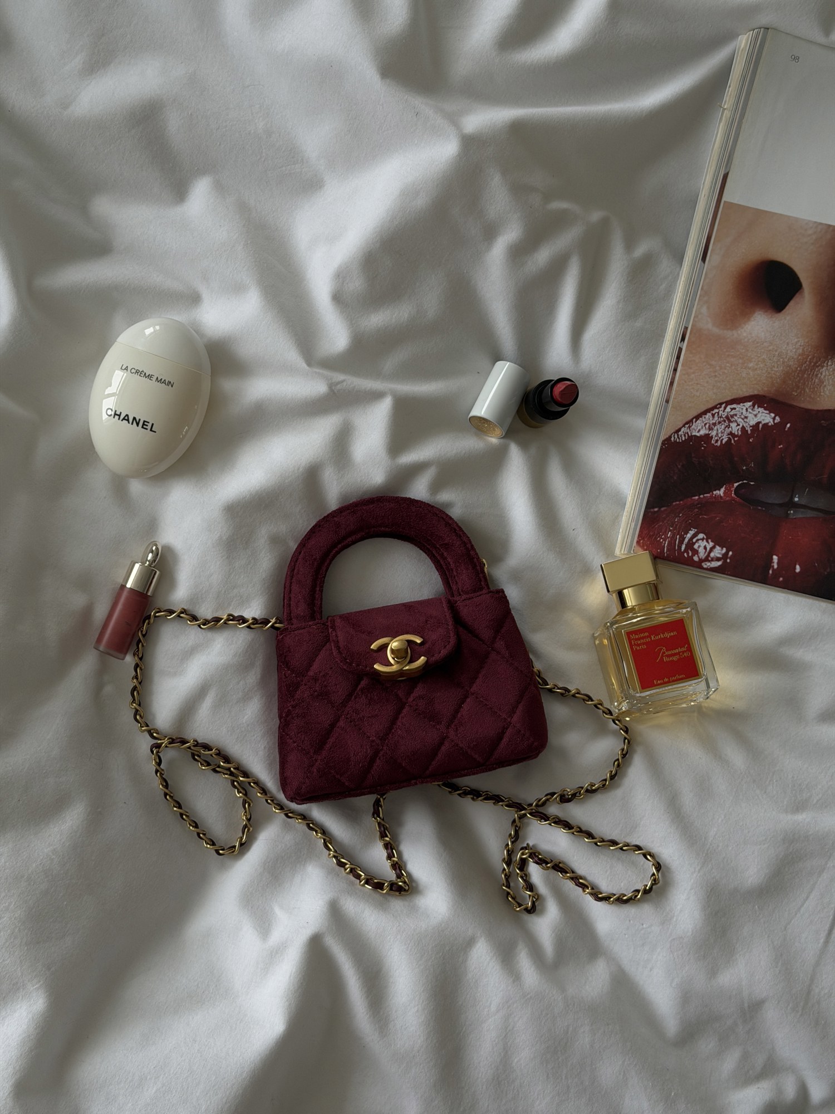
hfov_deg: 30.3
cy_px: 557
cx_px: 418
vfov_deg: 39.7
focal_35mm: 48
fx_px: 1544
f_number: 1.78
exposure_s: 1/122
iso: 100
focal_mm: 6.76
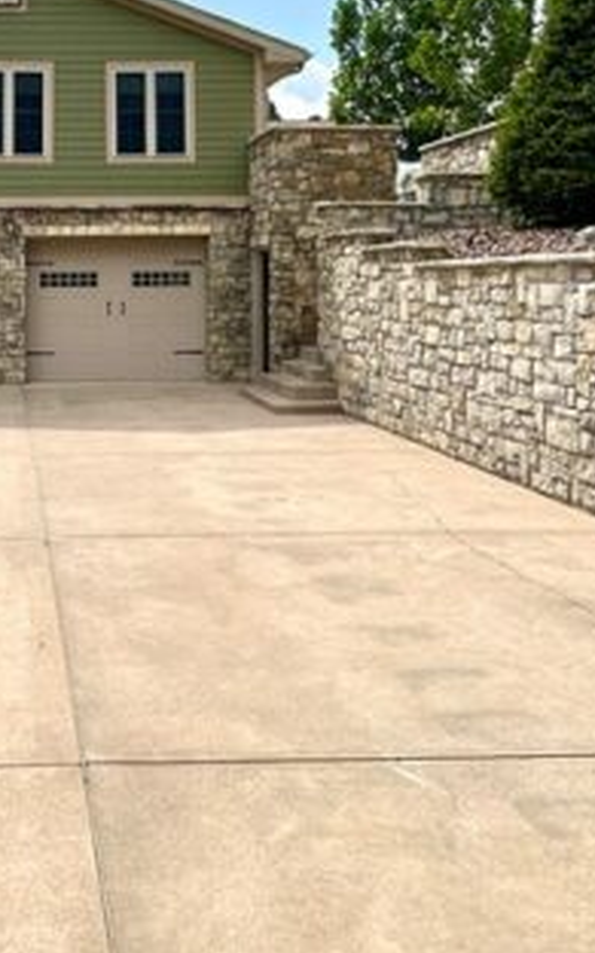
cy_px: 289
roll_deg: +0.0
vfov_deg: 50.2
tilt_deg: -0.5
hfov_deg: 31.6
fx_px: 986
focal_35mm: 38
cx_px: 31
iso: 50
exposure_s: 1/2506
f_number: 2.2
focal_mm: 2.22
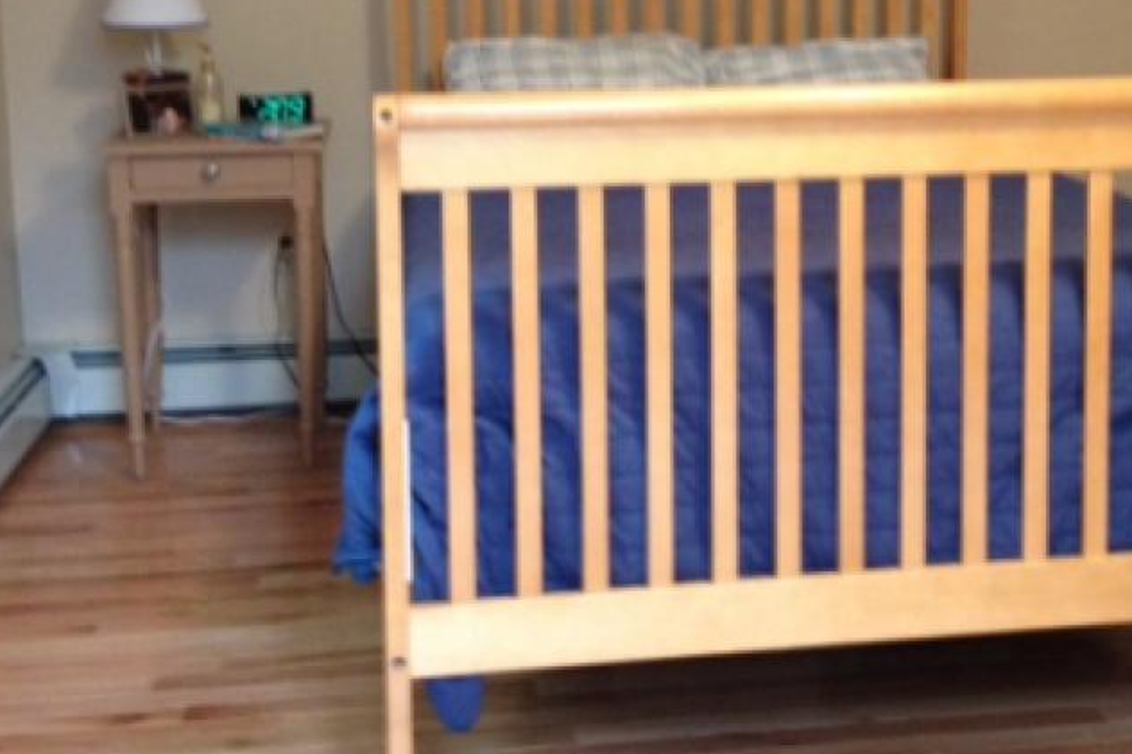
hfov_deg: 33.7
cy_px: 151
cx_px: 724
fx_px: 1855
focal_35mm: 59
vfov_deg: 22.7
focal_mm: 4.28
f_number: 2.4
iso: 250
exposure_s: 1/20
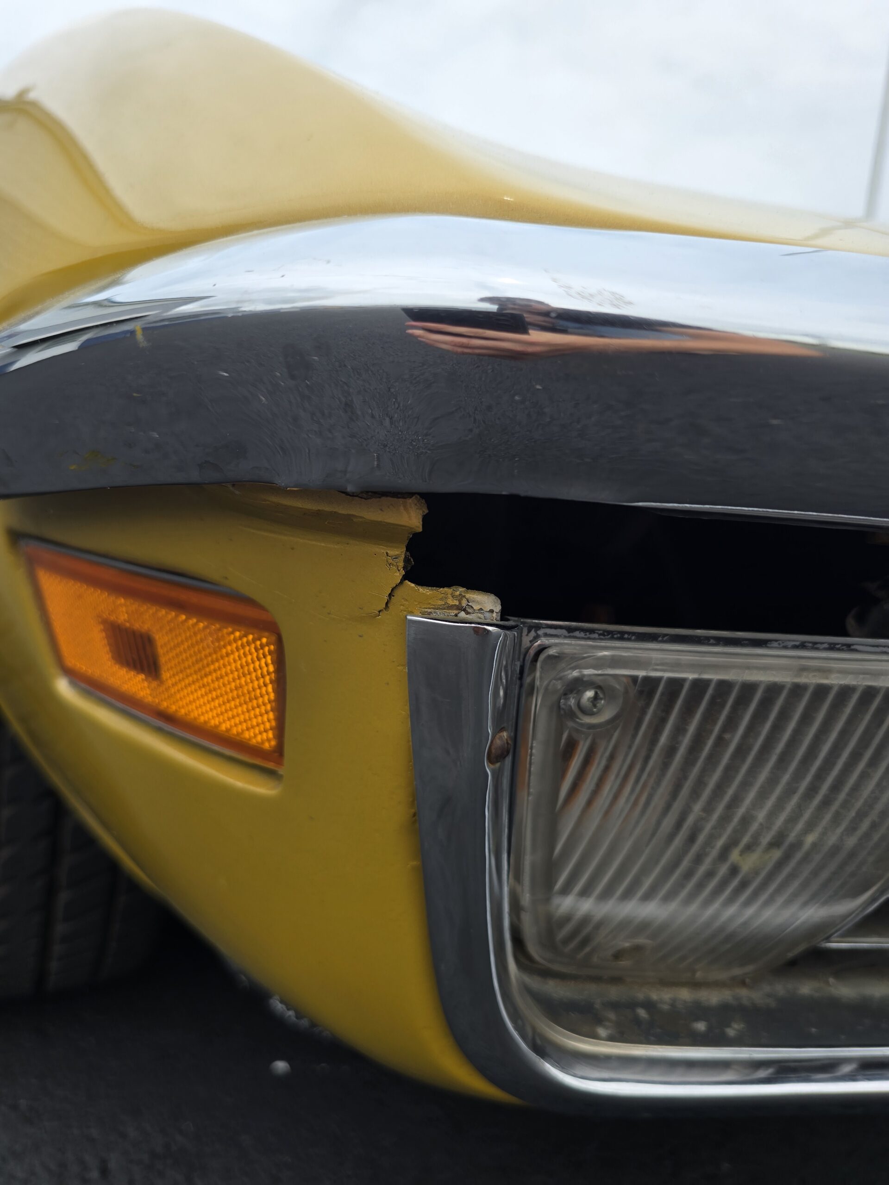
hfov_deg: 58.9
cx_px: 444
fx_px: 788
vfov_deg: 73.9
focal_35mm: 23
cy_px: 592
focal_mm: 6.3
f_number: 1.7
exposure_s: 1/551
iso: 12
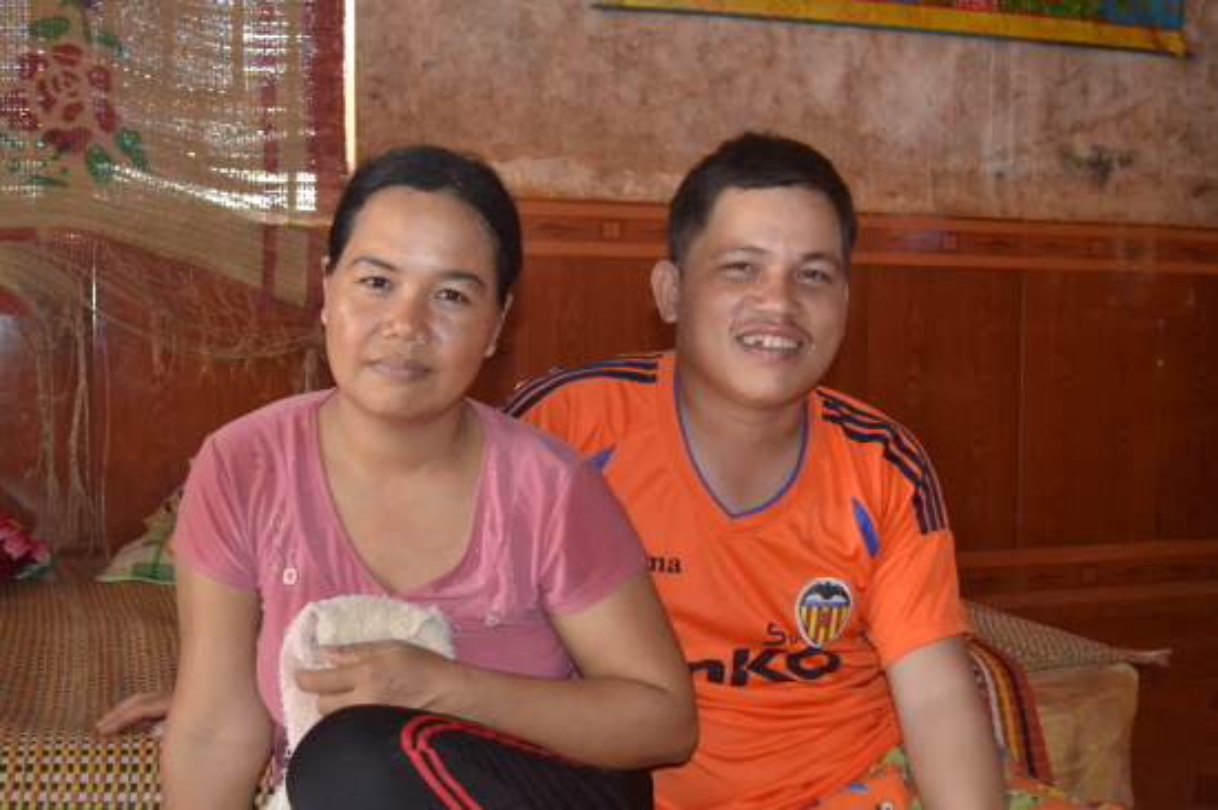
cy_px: 405
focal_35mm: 48
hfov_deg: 41.1
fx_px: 1623
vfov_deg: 28.0
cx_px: 609
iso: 3200
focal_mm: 32
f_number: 4.8
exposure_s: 1/60
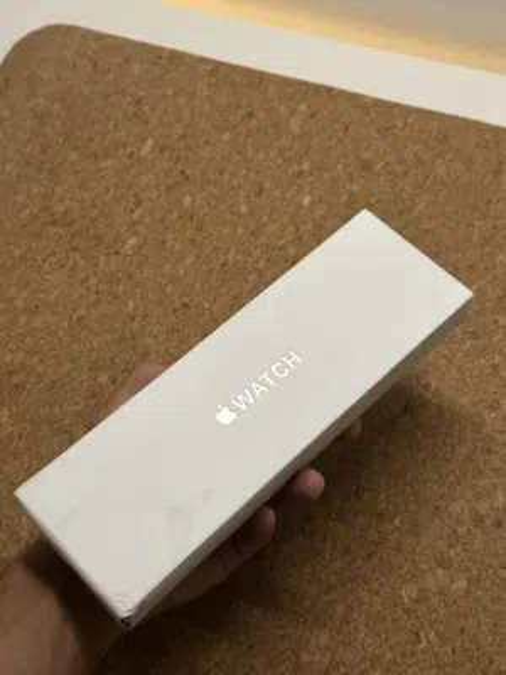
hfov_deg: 30.3
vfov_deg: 39.7
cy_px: 338
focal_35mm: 48
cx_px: 253
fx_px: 936
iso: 400
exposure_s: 1/40
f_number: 1.78
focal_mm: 6.86
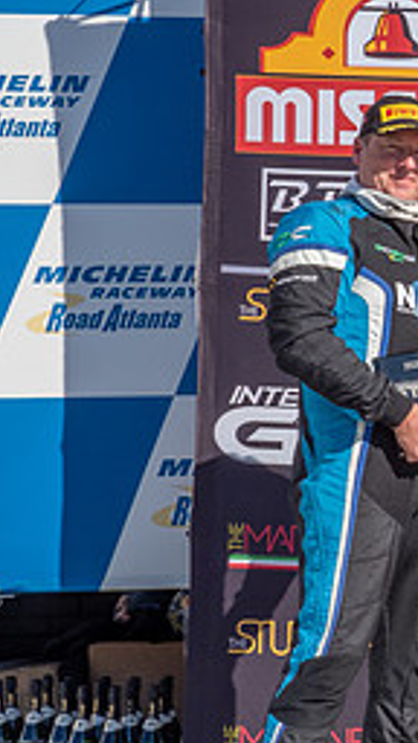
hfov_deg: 15.0
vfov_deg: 30.6
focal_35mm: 69
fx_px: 1360
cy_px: 390
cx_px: 769
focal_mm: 14
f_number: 16
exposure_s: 1/80
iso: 200
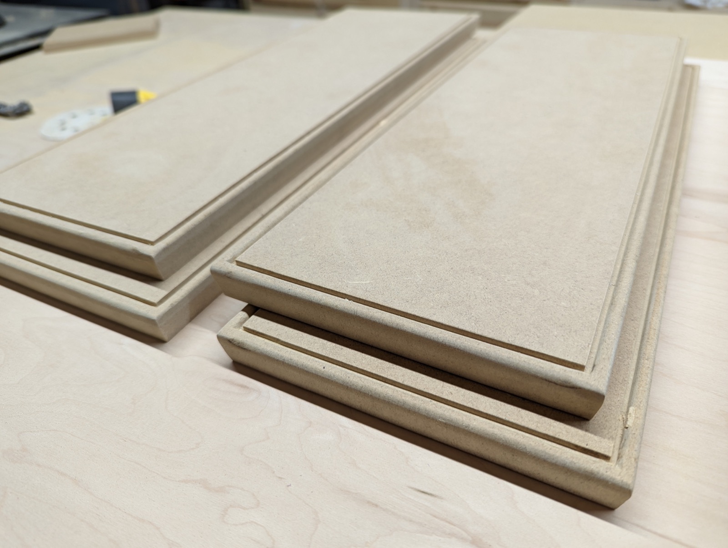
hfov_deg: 71.5
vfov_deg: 56.9
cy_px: 274
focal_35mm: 24
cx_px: 364
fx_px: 505
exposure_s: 1/24
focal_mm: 6.81
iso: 61
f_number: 1.85
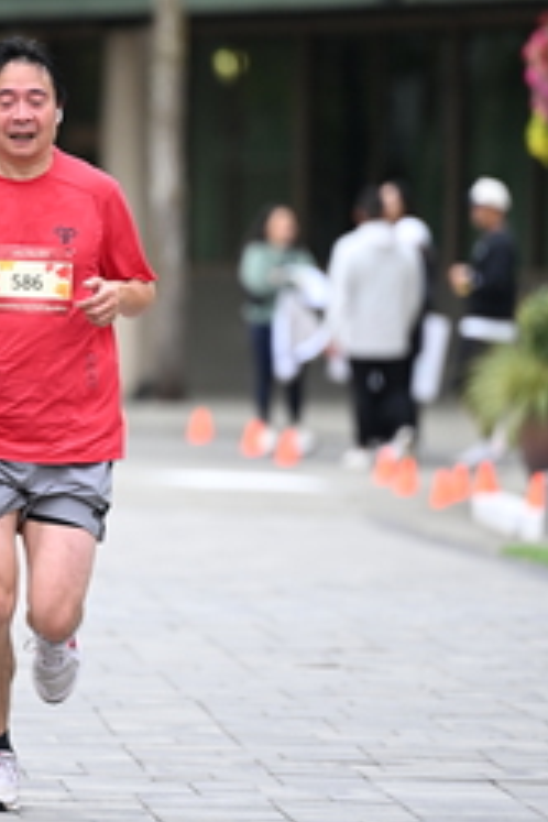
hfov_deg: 3.1
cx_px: 51
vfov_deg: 4.7
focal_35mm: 441
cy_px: 287
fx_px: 10069
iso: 640
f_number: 2.8
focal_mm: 200
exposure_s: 1/2000
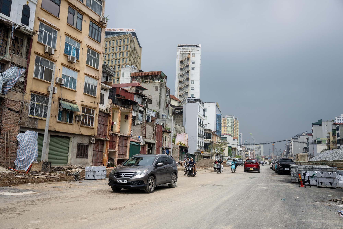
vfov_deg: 43.6
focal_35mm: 30
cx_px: 172
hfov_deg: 61.9
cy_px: 114
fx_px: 286
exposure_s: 1/1600
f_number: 3.2
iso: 100
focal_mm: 30
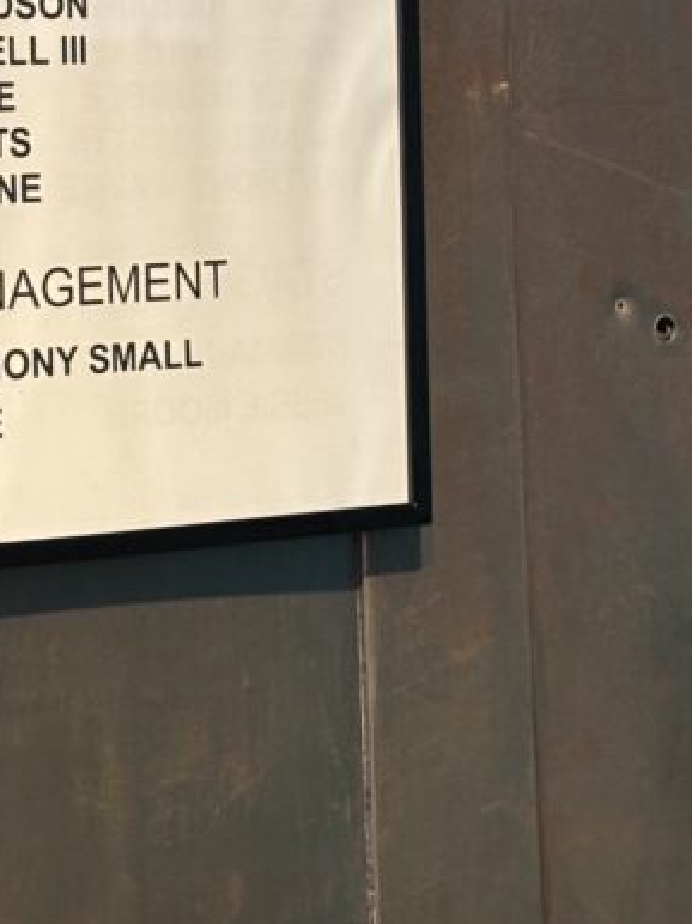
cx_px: 175
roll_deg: +1.2
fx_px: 3682
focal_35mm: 138
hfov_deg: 10.7
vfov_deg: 14.1
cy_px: -5
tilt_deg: +2.5
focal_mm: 5.96
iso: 250
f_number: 1.6
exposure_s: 1/30
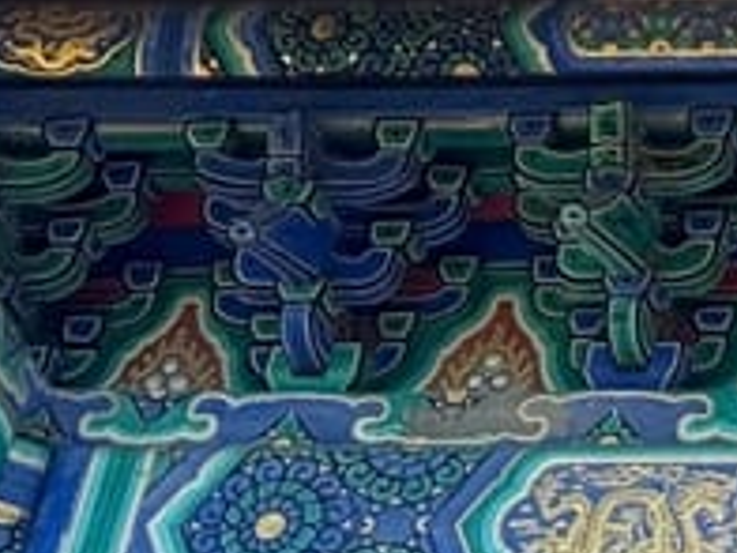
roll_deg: -4.5
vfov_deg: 5.5
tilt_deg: +39.6
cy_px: -542
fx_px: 5642
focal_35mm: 265
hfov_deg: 6.9
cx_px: 1985
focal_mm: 6.76
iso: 80
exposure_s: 1/1055
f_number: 1.78
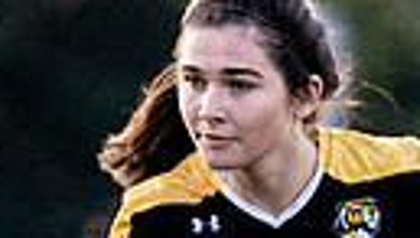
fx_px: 31139
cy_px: 577
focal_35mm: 2792
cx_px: 283
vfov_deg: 0.4
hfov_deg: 0.8
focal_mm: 200
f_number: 2.8
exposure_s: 1/1600
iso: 1250
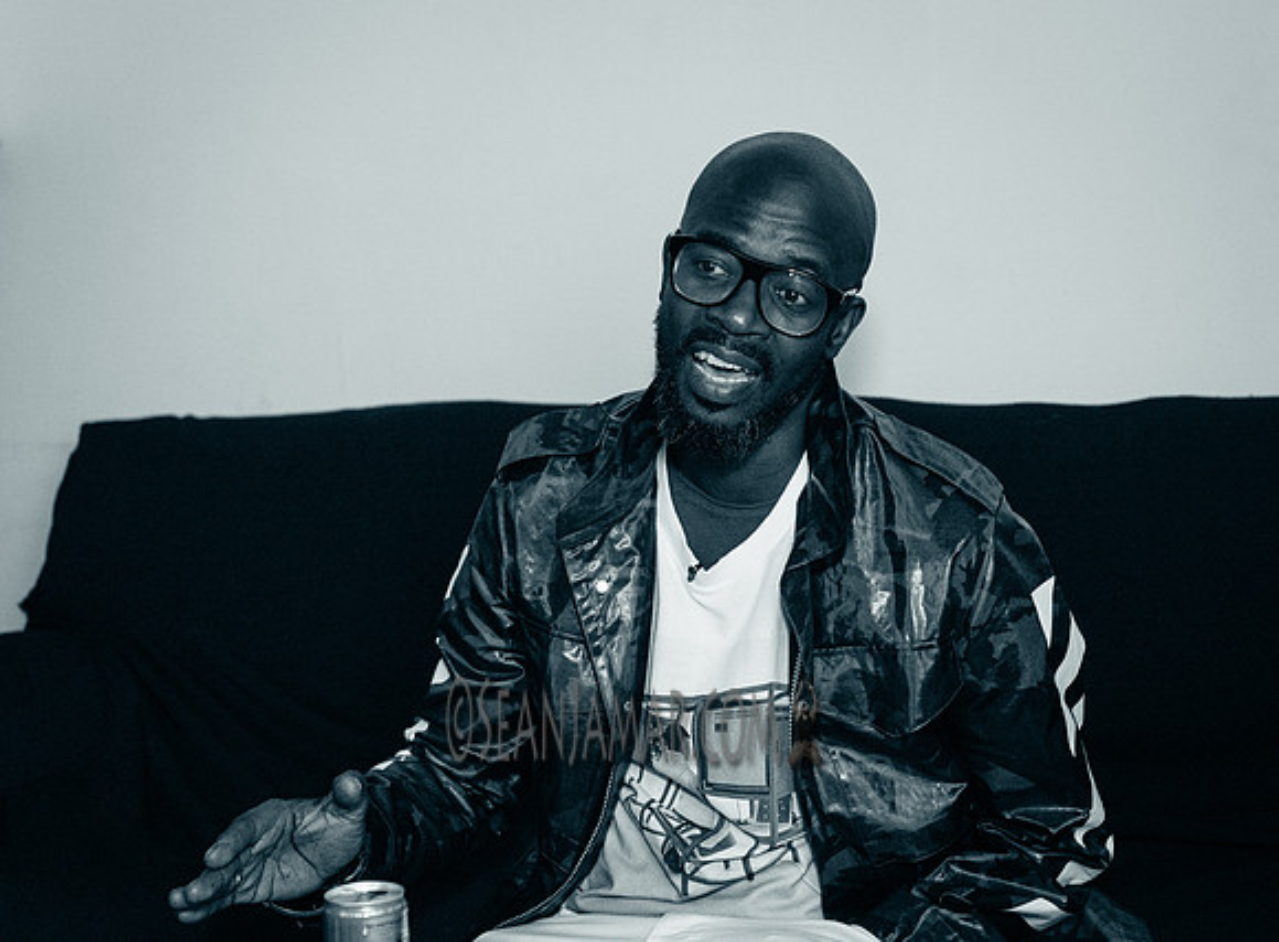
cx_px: 742
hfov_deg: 29.8
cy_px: 418
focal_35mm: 65
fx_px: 2400
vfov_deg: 22.2
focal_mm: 55
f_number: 4
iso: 4000
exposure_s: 1/640
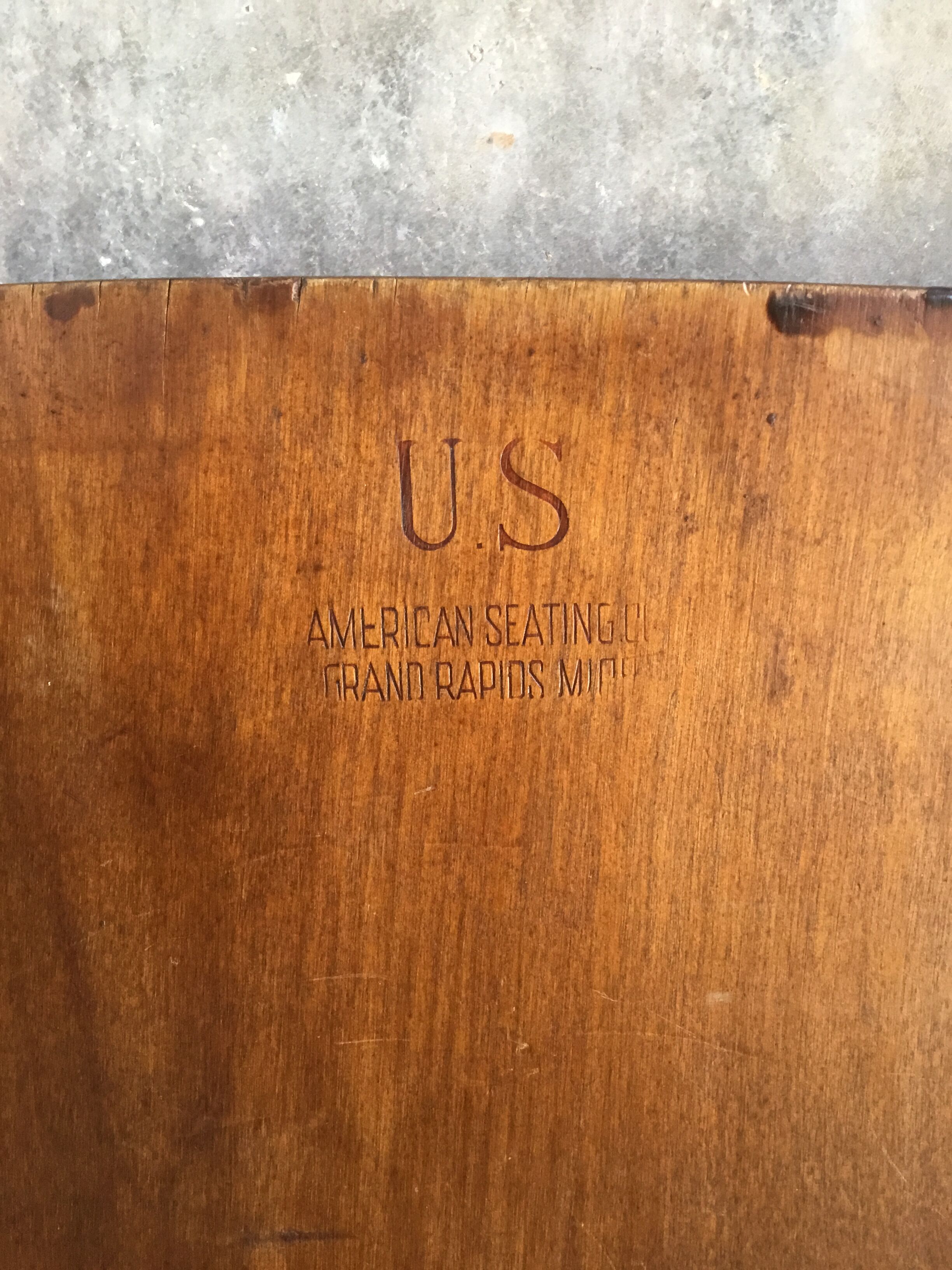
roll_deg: -1.1
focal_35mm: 31
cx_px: 476
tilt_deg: -8.7
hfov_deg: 45.4
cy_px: 635
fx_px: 1137
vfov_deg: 58.4
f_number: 2.4
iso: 64
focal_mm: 3.3
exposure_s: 1/33
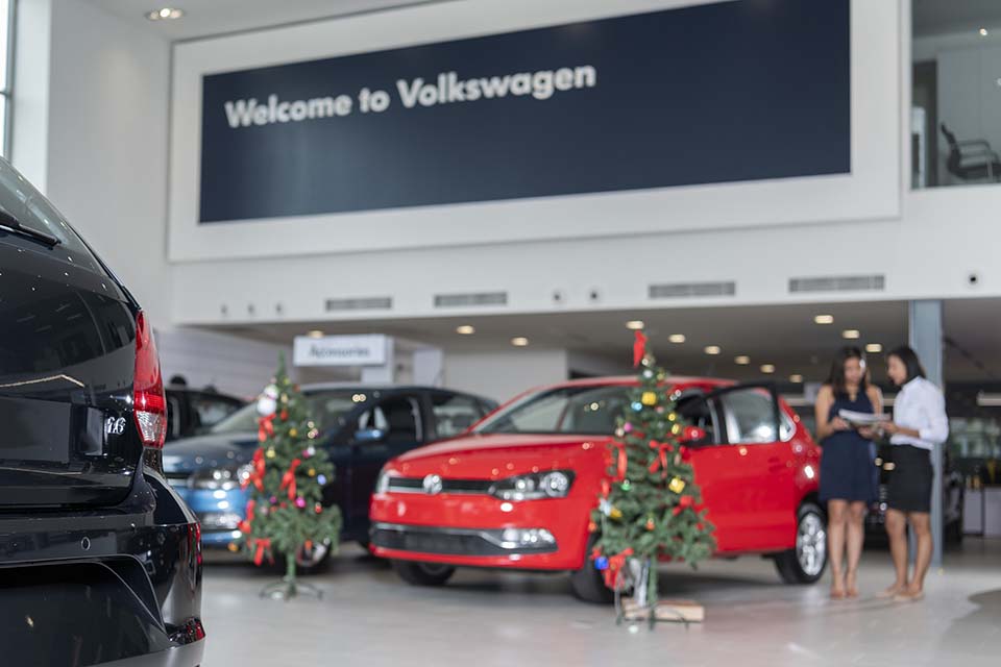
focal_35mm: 38
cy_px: 334
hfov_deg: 50.7
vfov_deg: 35.1
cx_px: 500
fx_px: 1057
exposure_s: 1/250
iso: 160
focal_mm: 38
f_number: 2.8
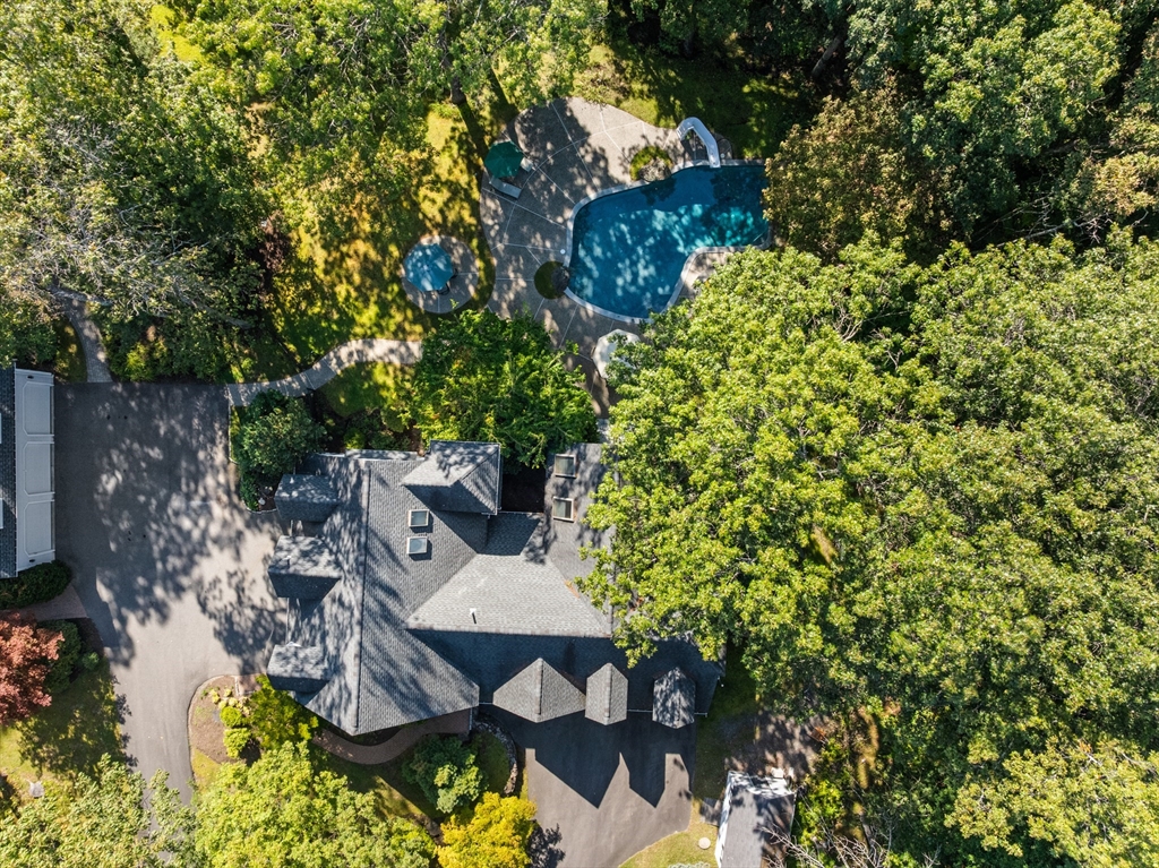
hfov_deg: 71.6
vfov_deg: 56.8
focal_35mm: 24
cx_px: 580
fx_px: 803
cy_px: 434
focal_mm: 12.29
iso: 400
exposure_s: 1/40
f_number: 8
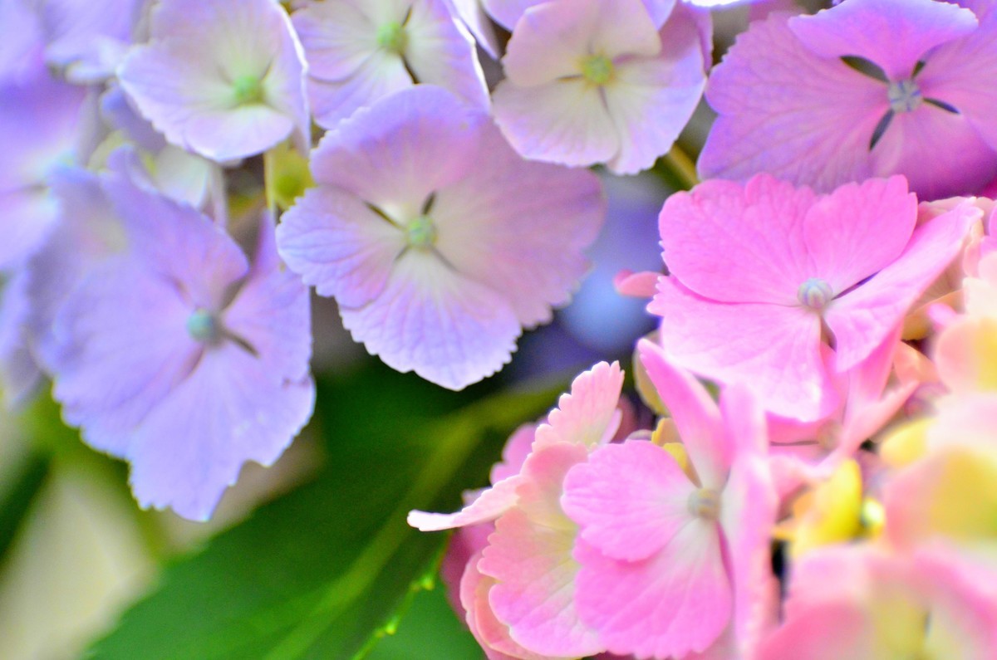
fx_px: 12438
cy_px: 330
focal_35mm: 450
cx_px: 498
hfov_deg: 4.6
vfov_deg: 3.0
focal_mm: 300
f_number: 4.5
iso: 1600
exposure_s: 1/1250
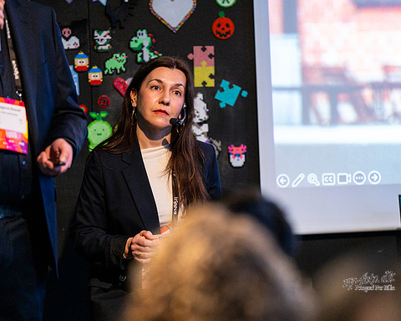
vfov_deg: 6.8
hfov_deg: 8.5
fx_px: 2694
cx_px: 209
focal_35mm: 227
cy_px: 161
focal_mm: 200
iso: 3200
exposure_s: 1/160
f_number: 2.8
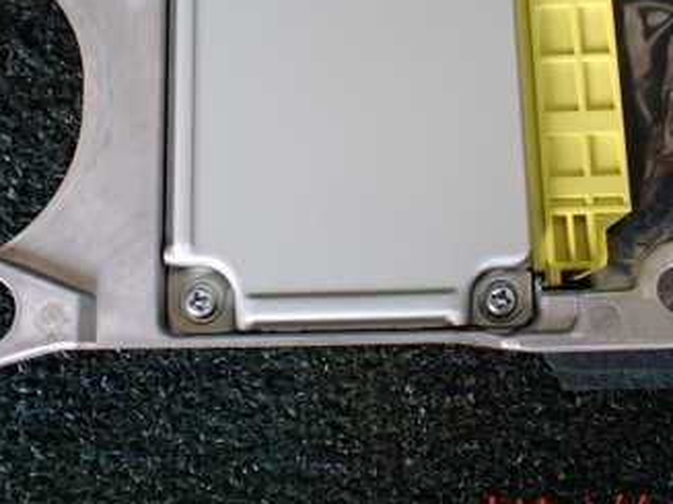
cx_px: 335
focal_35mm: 55
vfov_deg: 25.9
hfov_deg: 34.9
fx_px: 1069
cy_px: 80
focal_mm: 5.4
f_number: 2.3
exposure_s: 1/125
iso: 250
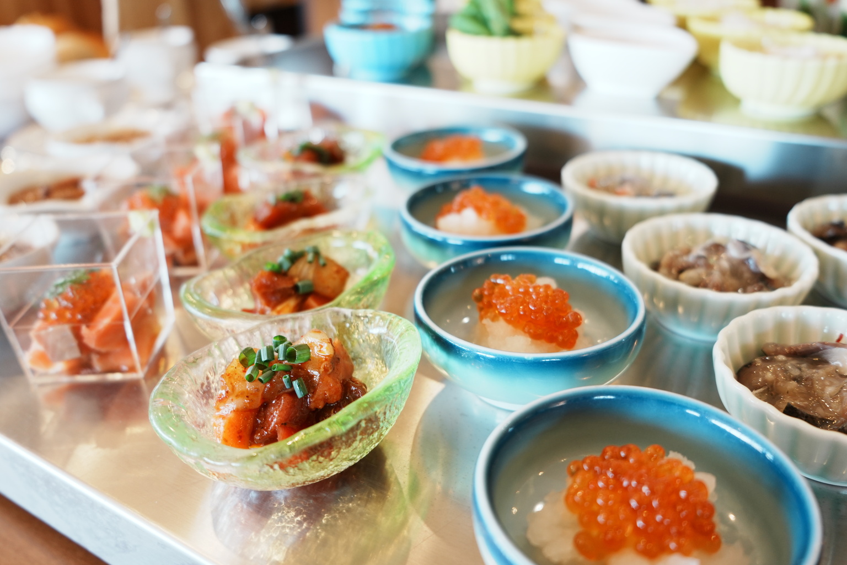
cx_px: 424
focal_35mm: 28
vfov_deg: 46.4
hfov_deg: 65.5
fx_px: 659
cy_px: 282
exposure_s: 1/30
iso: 400
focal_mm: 28
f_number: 4
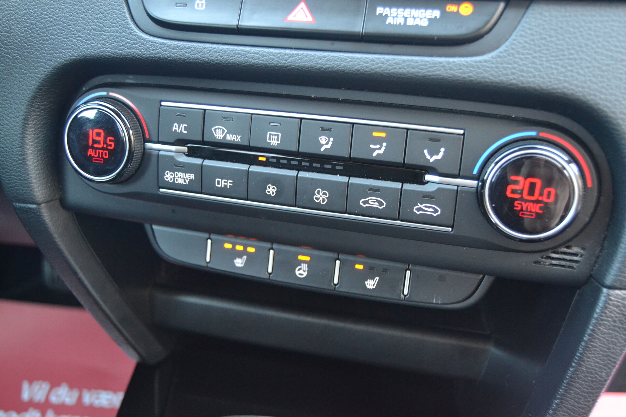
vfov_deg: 36.9
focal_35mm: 36
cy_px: 208
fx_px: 626
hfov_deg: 53.1
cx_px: 313
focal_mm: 24
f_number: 3.8
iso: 2200
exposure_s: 1/60
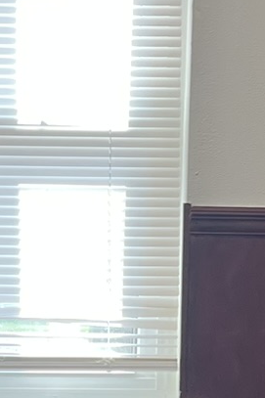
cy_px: 304
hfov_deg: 10.0
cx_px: 14
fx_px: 1503
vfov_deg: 15.0
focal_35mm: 136
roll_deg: +0.9
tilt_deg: -4.3
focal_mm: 5.1
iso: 64
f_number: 1.6
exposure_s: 1/120
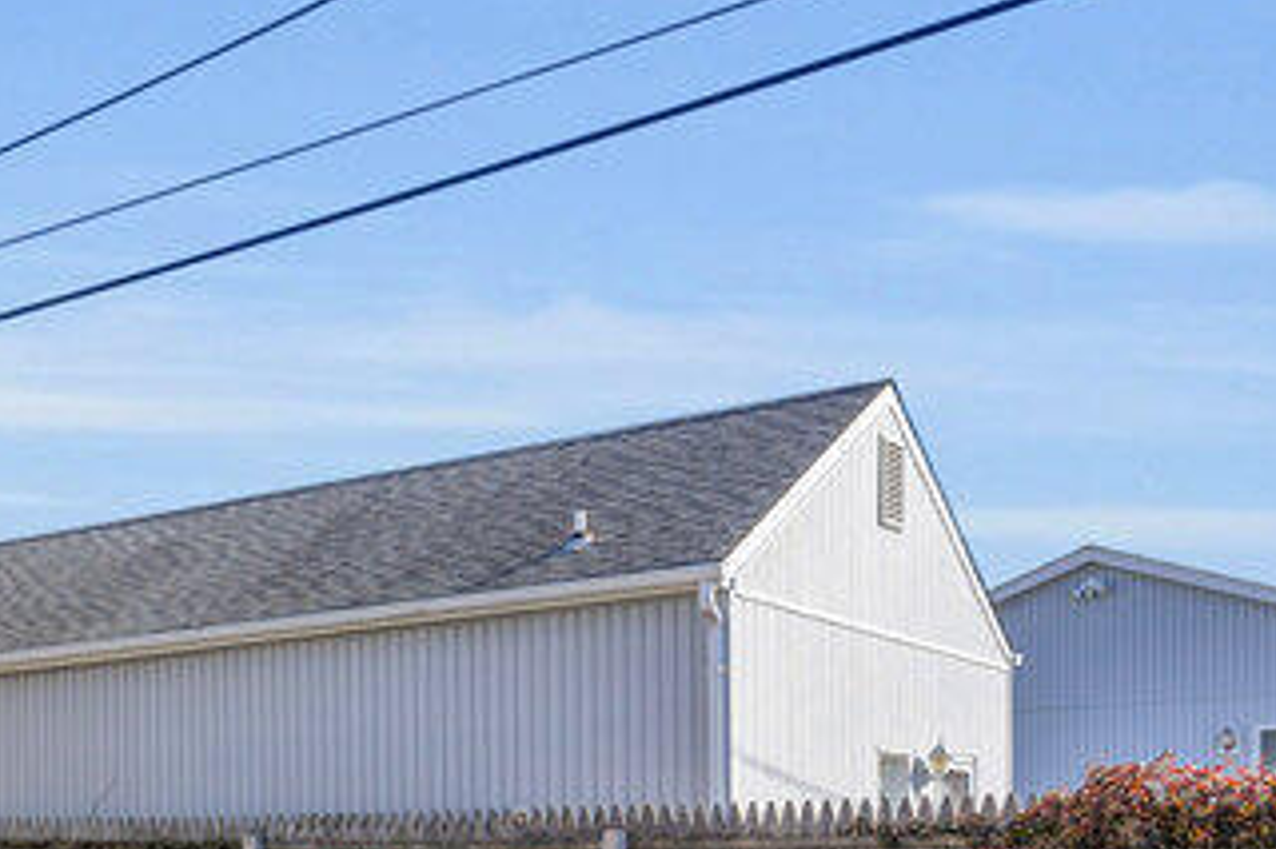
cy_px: 895
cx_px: -191
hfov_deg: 33.5
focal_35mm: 50
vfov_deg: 25.3
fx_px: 1771
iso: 100
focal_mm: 16
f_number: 8
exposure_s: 1/200
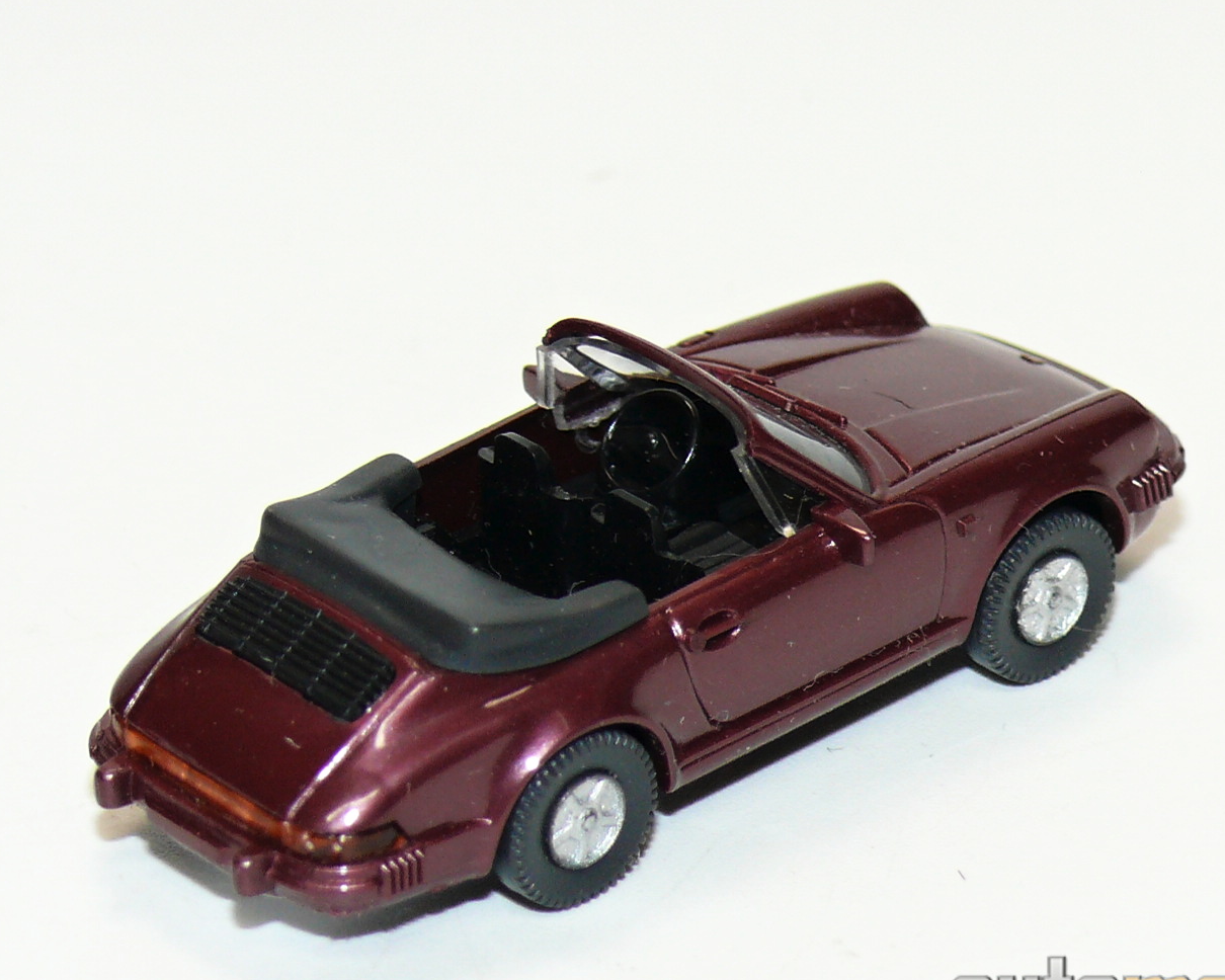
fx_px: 7251
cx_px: 718
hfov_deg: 9.7
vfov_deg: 7.7
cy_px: 484
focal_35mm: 200
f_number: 4
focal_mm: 18.4
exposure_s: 1/30
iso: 100
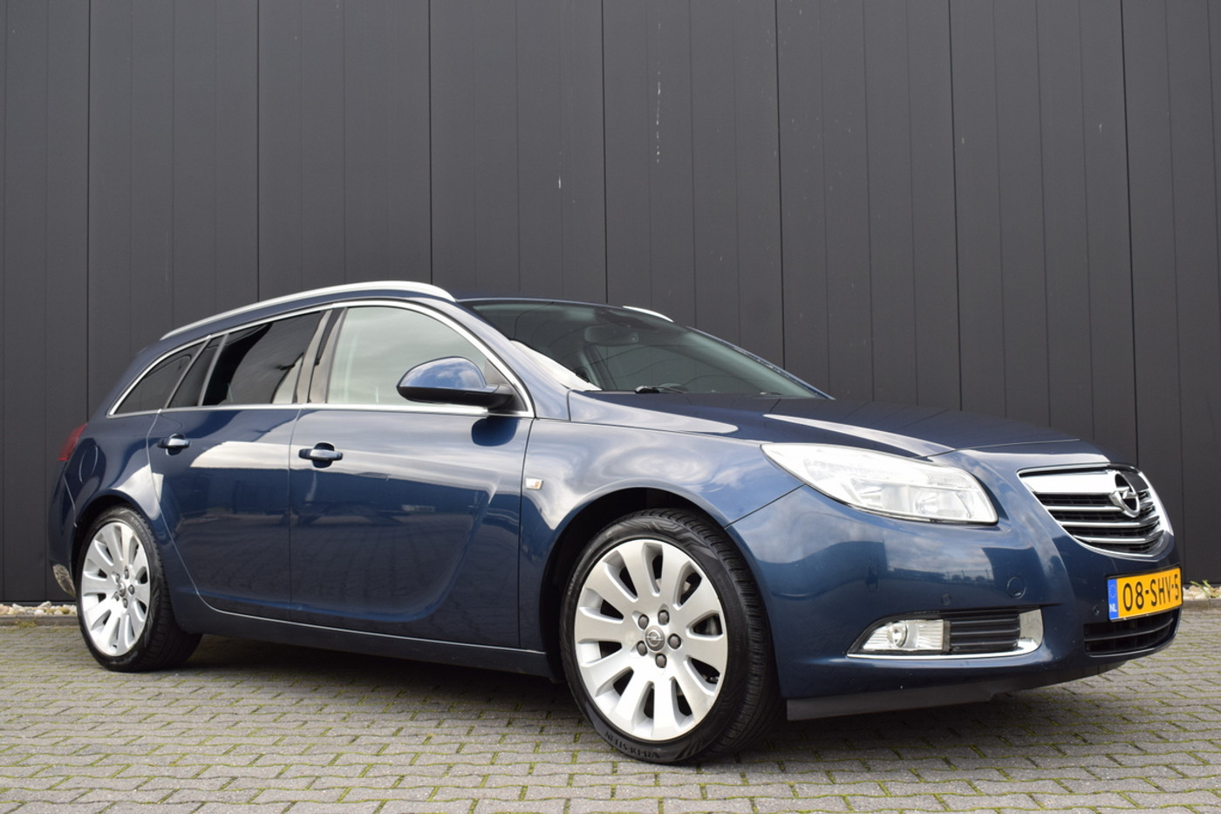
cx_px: 610
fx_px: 1373
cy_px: 407
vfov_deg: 33.0
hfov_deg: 47.9
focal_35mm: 40
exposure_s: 1/200
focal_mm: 27
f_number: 7.1
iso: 400
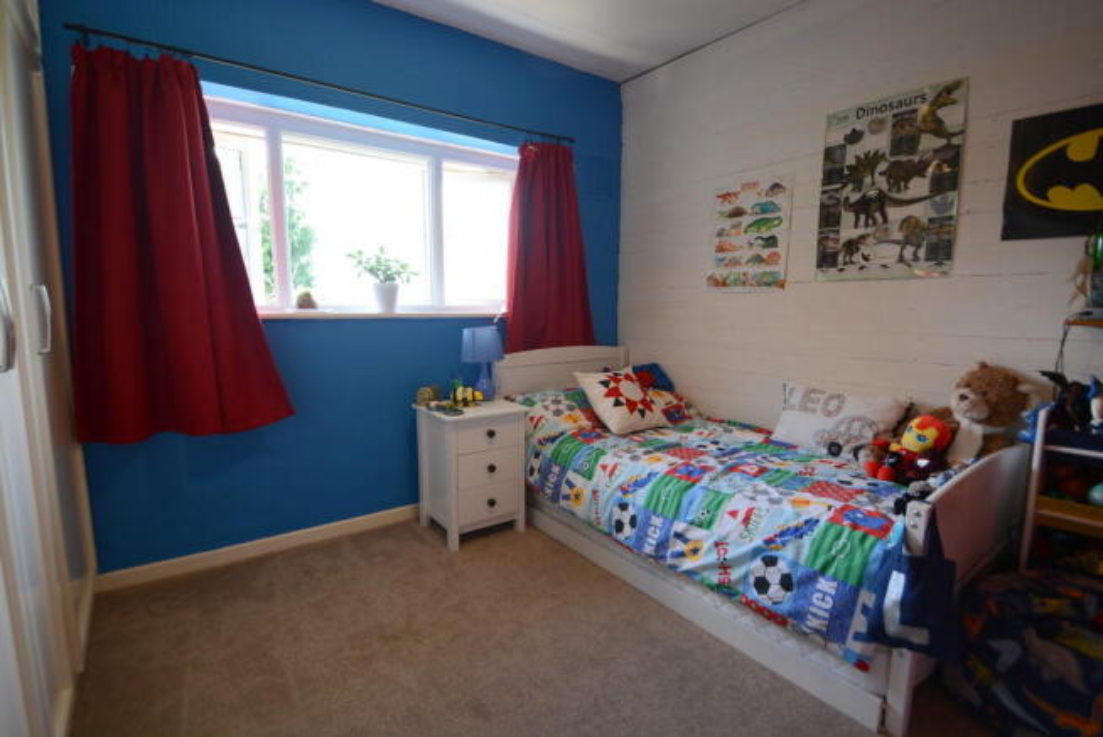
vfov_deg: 72.1
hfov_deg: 94.9
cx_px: 552
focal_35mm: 16
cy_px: 368
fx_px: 506
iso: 100
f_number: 5
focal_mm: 11
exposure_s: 1/15
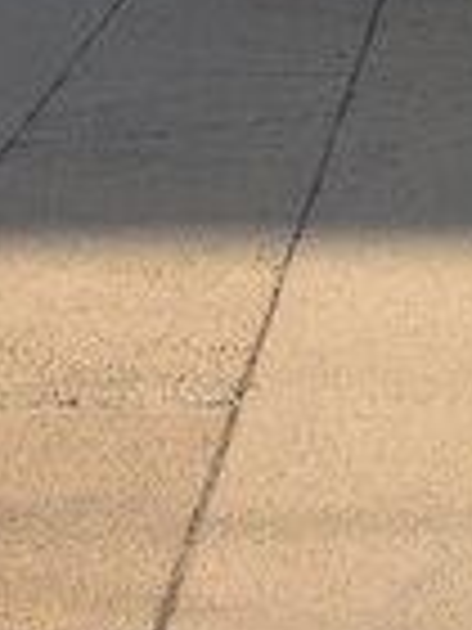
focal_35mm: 117
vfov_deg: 15.8
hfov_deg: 12.3
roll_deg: +1.9
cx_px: 580
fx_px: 2127
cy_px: -243
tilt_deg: -8.6
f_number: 2.4
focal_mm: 4.12
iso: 50
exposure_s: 1/733
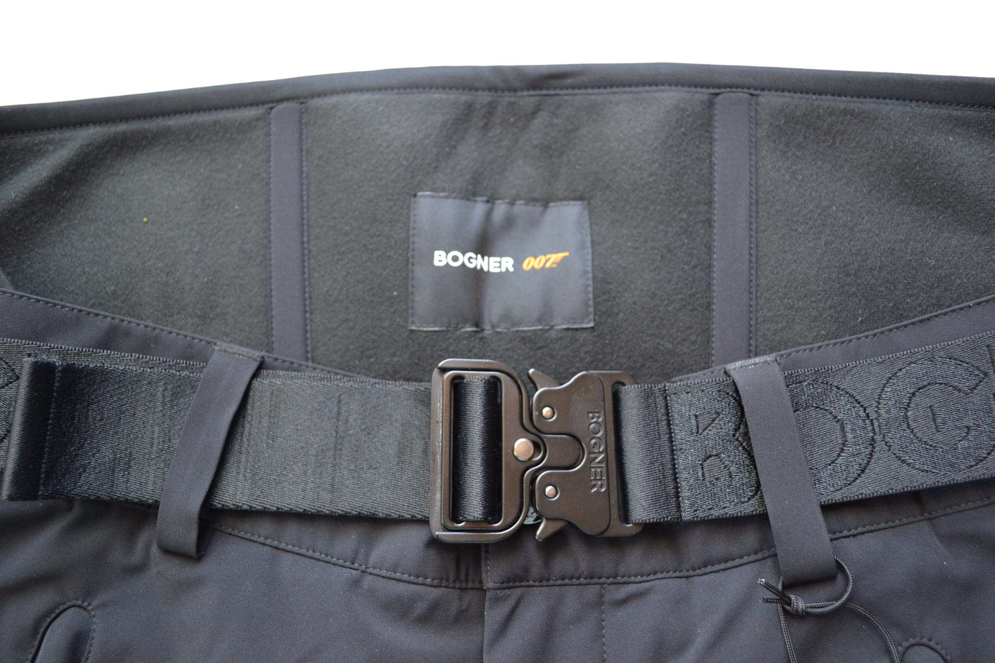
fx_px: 912
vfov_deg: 40.0
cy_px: 332
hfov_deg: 57.2
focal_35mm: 33
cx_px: 498
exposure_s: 1/60
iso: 900
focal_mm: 22
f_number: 3.8
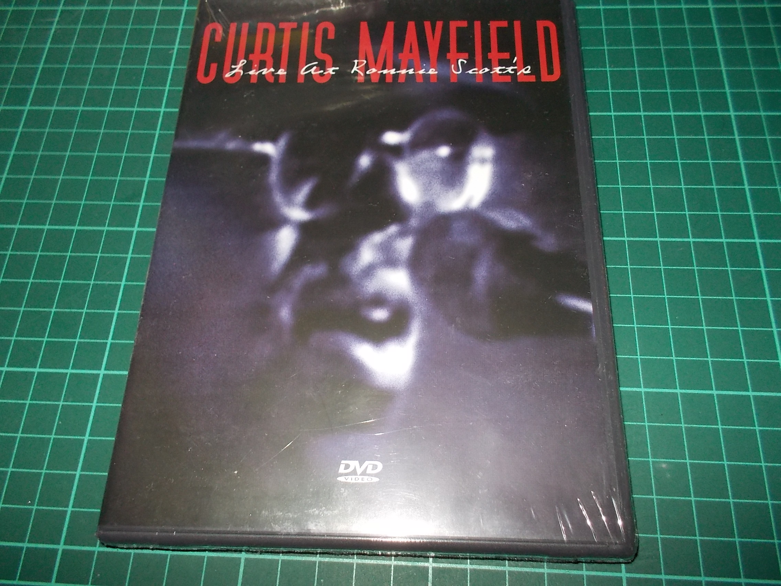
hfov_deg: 61.7
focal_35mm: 29
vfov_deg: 48.2
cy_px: 293
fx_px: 654
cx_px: 390
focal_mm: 4.1
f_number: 3.3
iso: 200
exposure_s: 1/30
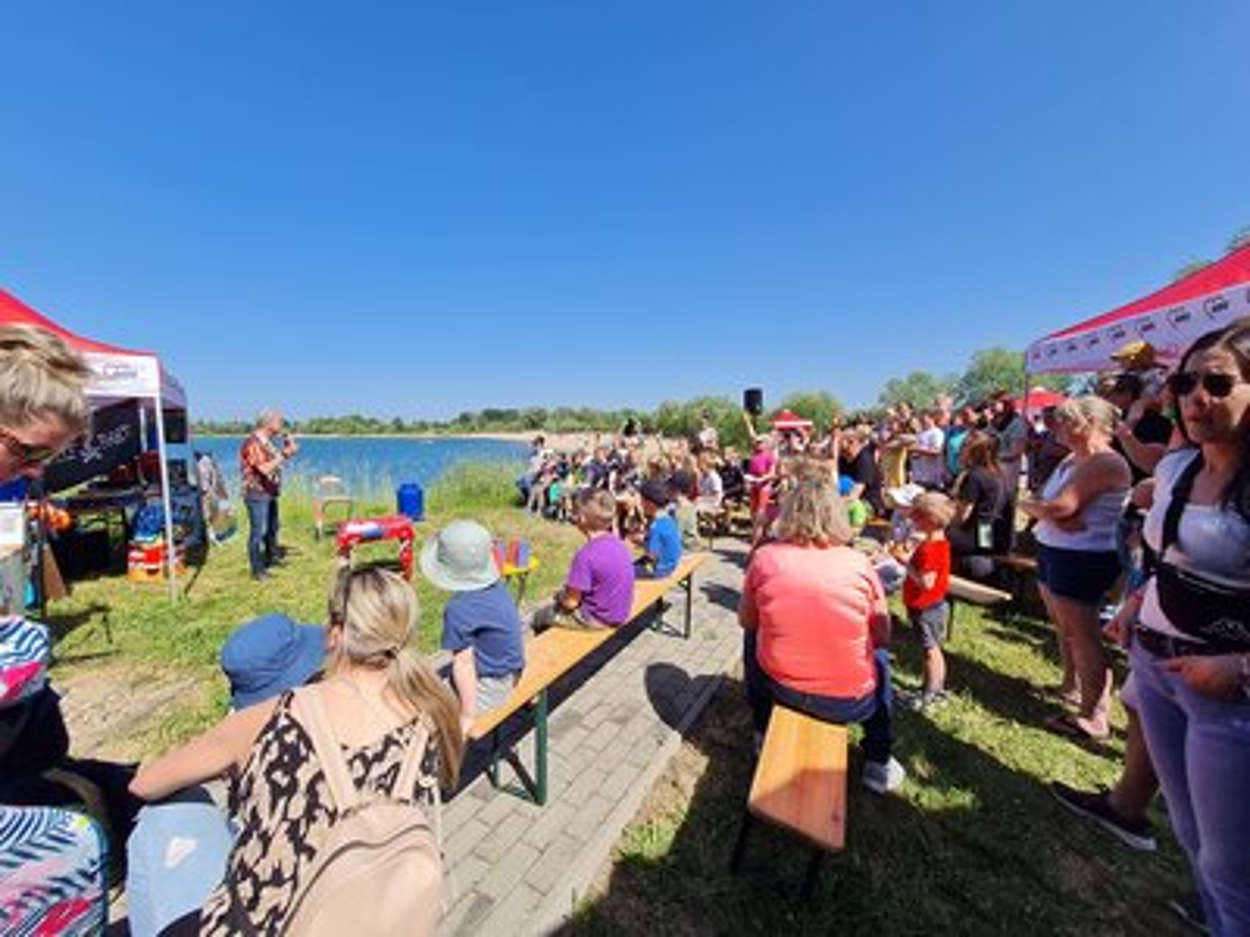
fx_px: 469
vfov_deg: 89.9
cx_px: 625
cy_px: 468
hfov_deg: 106.2
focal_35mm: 13
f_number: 2.2
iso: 50
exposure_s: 1/1272
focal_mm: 1.74
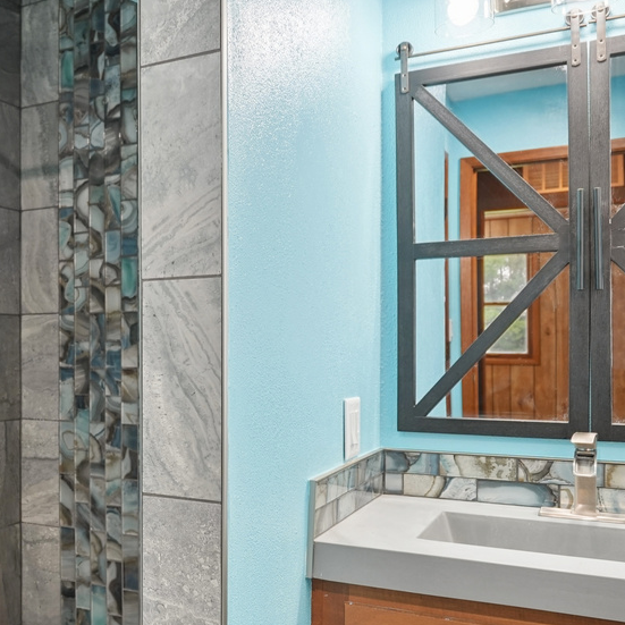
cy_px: 364
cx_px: -18
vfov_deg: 41.7
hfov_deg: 36.9
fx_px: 817
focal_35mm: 40
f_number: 4
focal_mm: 16
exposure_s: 1/25
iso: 400
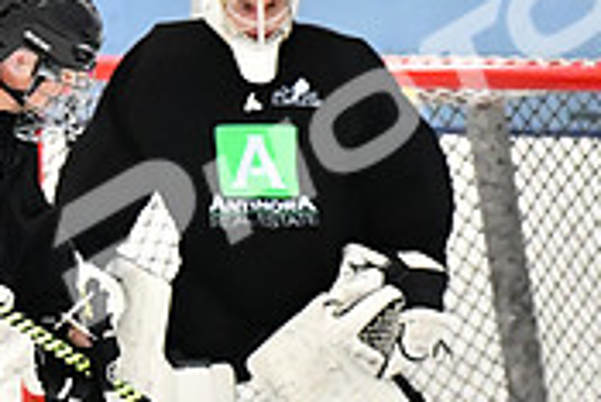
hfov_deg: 3.2
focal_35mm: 647
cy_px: 380
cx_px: -134
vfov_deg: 2.1
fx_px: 10810
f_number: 2.8
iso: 6400
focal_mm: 130
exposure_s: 1/1250
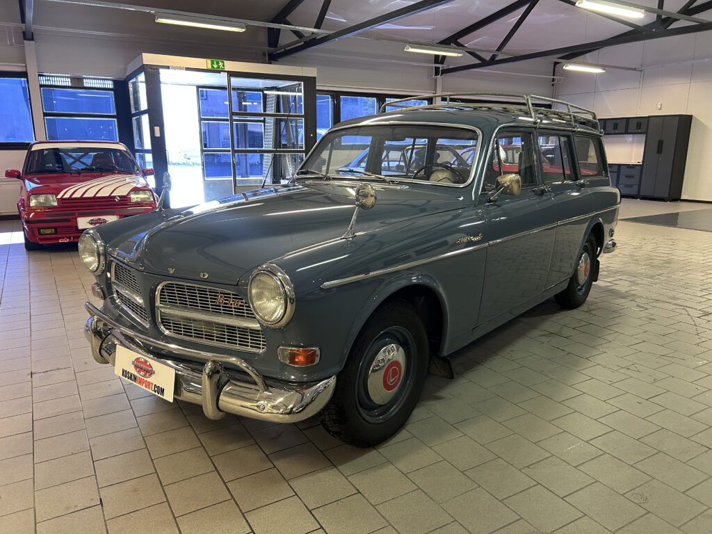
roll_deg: -0.8
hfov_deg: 67.3
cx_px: 356
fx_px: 535
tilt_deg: -12.2
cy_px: 267
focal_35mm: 26
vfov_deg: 53.1
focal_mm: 5.7
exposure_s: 1/50
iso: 160
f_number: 1.5
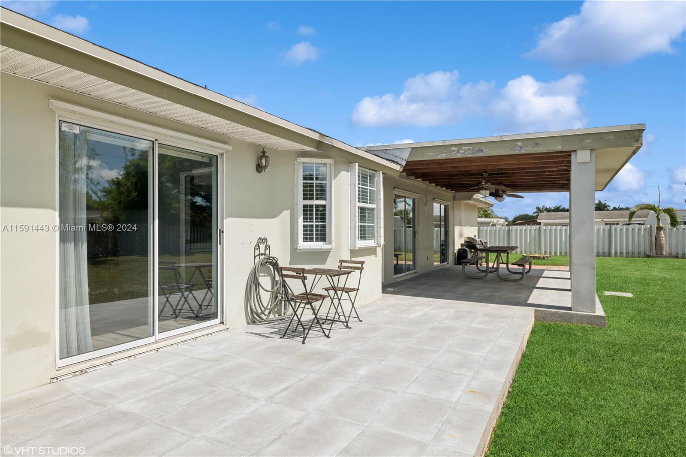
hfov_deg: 81.2
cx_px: 343
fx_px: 400
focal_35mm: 21
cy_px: 228
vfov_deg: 59.5
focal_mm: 21
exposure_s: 1/400
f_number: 10
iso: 200
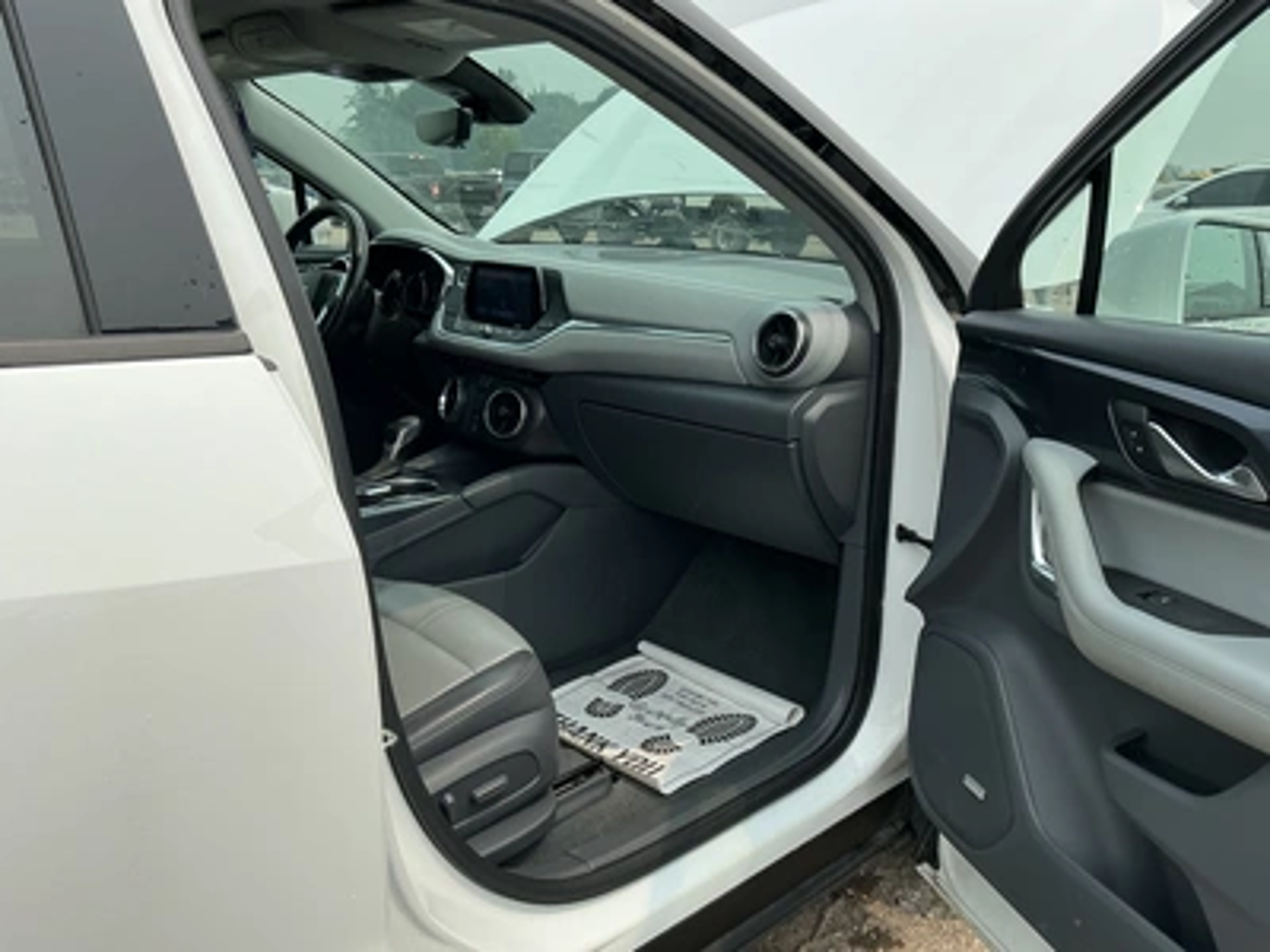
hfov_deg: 63.4
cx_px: 635
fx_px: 1027
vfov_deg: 49.7
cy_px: 476
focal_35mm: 28
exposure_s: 1/1144
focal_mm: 3
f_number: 1.8
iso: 25
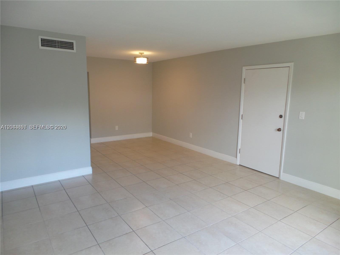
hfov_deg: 73.9
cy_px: 128
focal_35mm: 23
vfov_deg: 58.9
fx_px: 226
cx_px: 170
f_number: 2.8
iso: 125
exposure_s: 1/30
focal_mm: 4.1
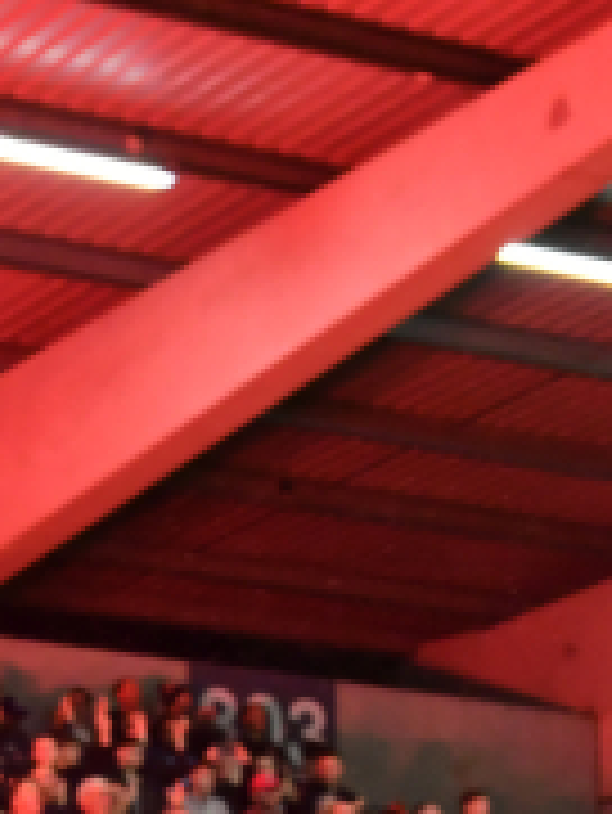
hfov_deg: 9.1
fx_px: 3602
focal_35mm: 153
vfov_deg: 12.4
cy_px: 1167
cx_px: -639
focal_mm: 24
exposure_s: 1/640
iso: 1250
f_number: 2.8
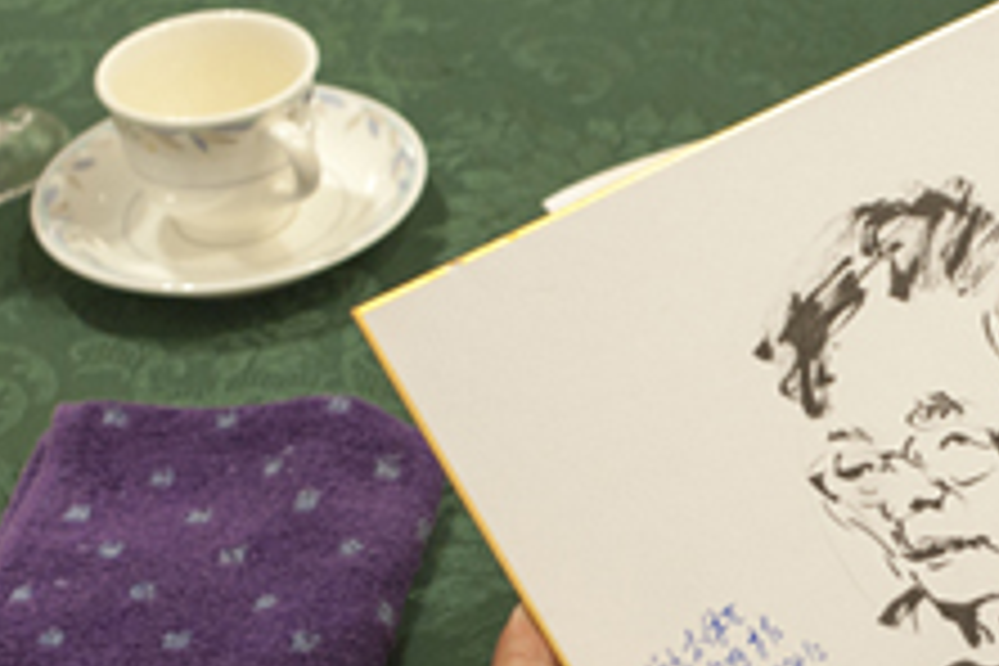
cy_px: 554
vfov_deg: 13.5
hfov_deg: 19.6
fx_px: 2803
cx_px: 1022
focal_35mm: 101
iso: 280
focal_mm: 35
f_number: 5.6
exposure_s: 1/100
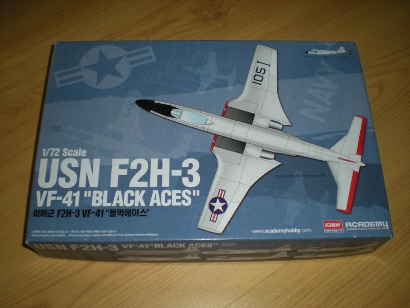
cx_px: 205
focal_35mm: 38
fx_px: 450
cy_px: 154
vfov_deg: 37.7
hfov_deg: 49.0
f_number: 3.1
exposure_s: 1/60
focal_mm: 6.3
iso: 64
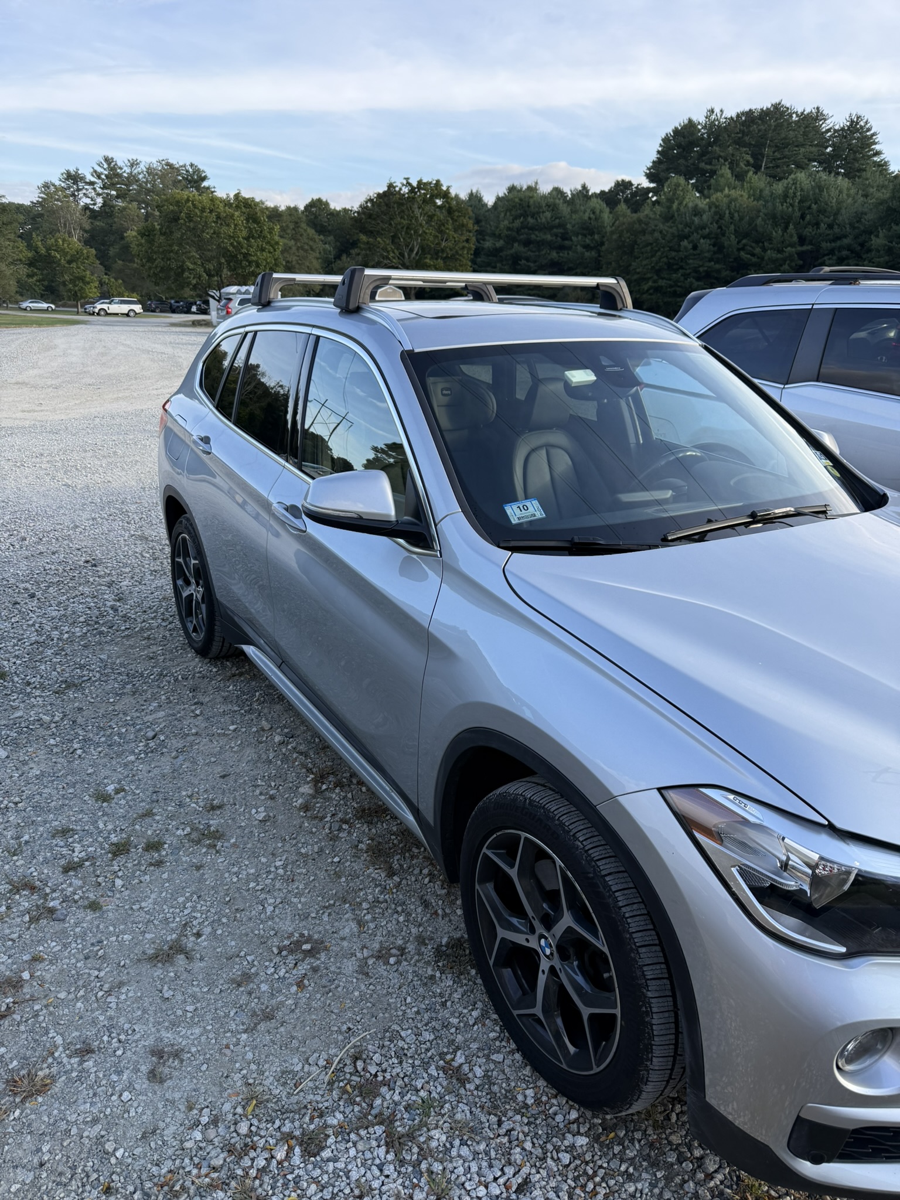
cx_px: 450
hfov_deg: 56.8
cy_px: 600
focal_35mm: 24
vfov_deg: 71.6
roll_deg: -1.7
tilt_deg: -18.6
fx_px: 832
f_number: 1.78
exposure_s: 1/1156
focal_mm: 6.76
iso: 100
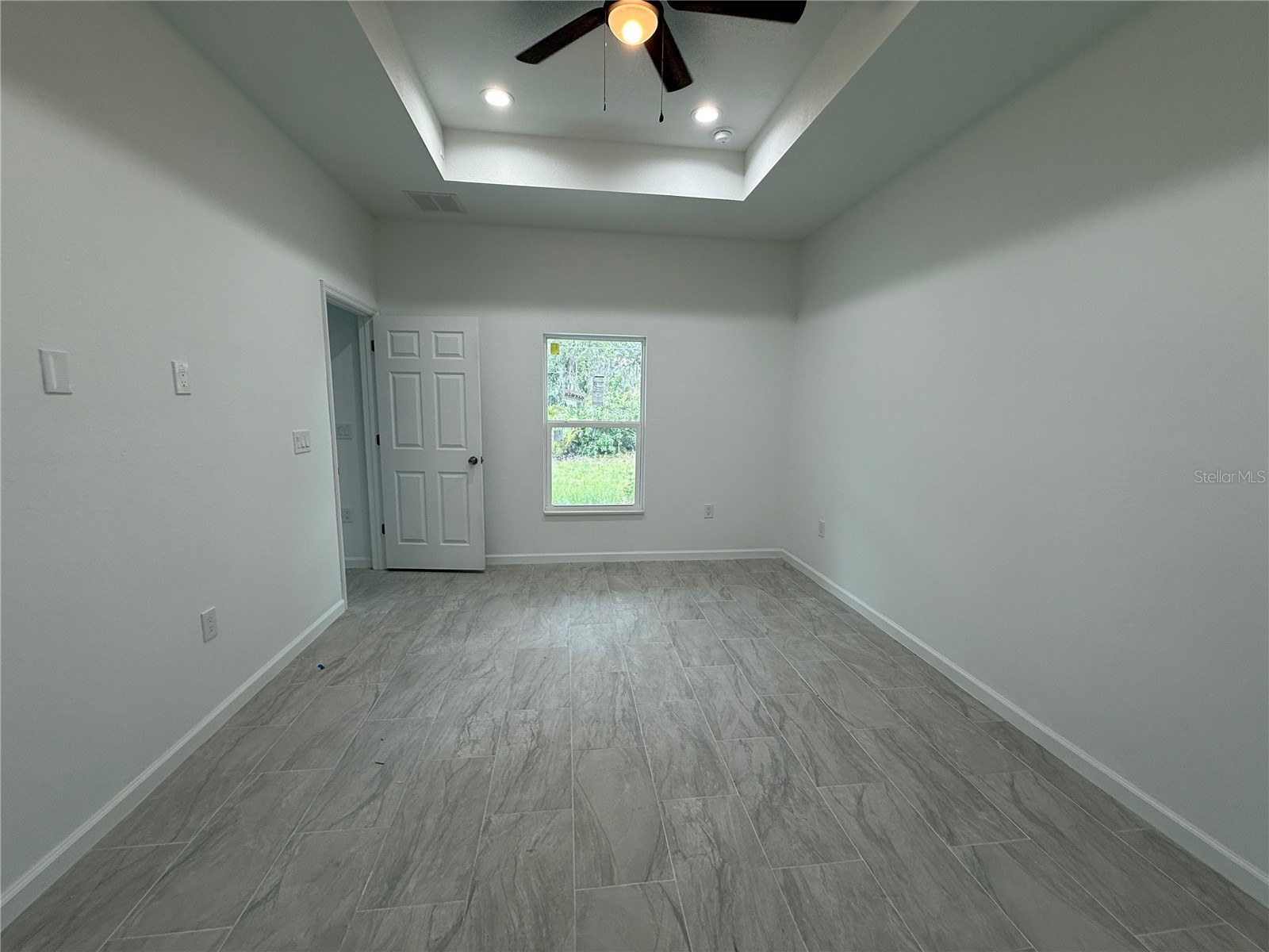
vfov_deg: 85.7
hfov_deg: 102.1
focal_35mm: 14
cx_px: 634
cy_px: 476
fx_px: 513
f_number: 2.2
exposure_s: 1/120
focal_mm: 2.22
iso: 80
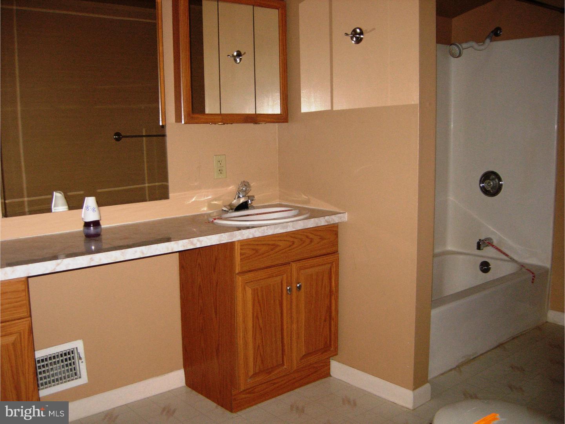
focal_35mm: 36
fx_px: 588
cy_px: 212
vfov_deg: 39.7
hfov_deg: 51.4
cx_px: 282
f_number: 2.7
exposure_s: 1/121
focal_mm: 7.5
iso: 133
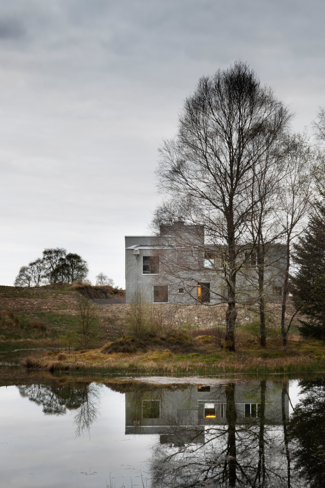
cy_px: 315
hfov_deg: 19.7
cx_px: 210
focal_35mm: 69
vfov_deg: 29.1
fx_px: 934
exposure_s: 10
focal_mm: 44
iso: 100
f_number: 22
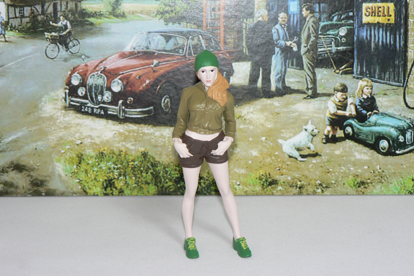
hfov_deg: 21.5
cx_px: 207
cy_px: 134
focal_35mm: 95
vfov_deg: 14.4
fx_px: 1092
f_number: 3.2
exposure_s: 1/60
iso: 80
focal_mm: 15.2
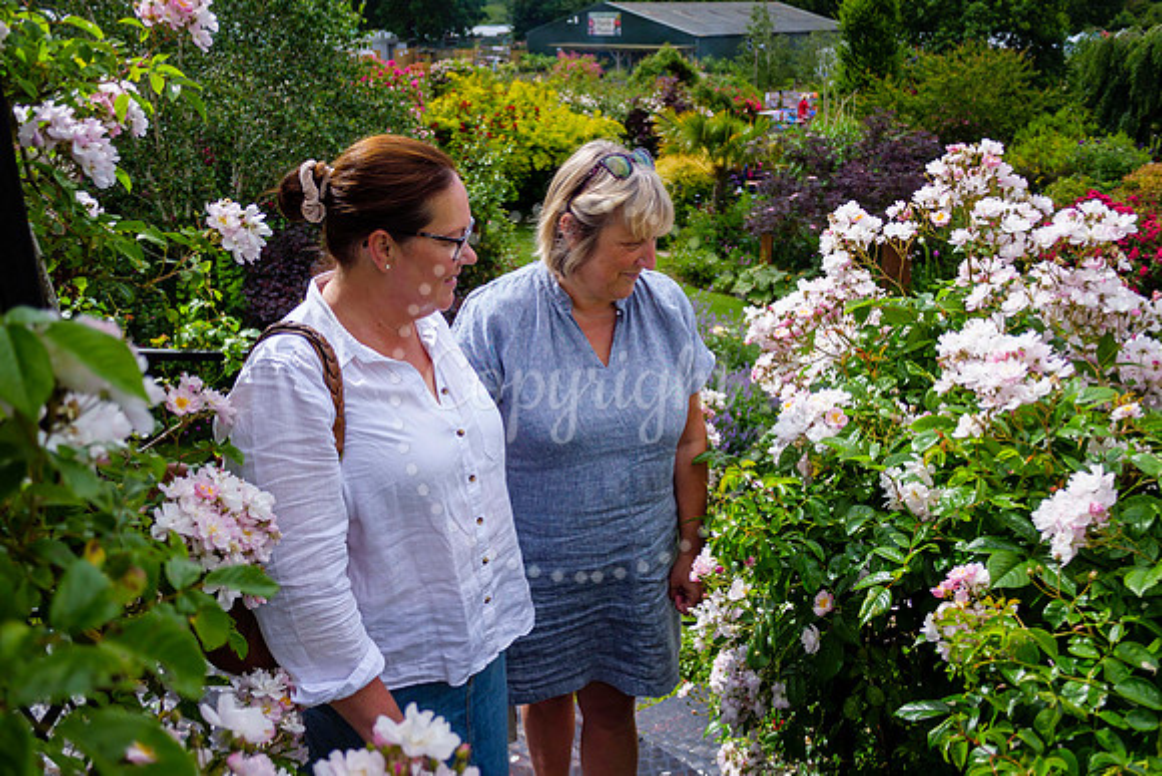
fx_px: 974
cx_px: 581
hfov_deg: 61.6
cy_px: 388
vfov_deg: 43.4
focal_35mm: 30
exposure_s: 1/2000
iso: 200
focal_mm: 14
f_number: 2.5
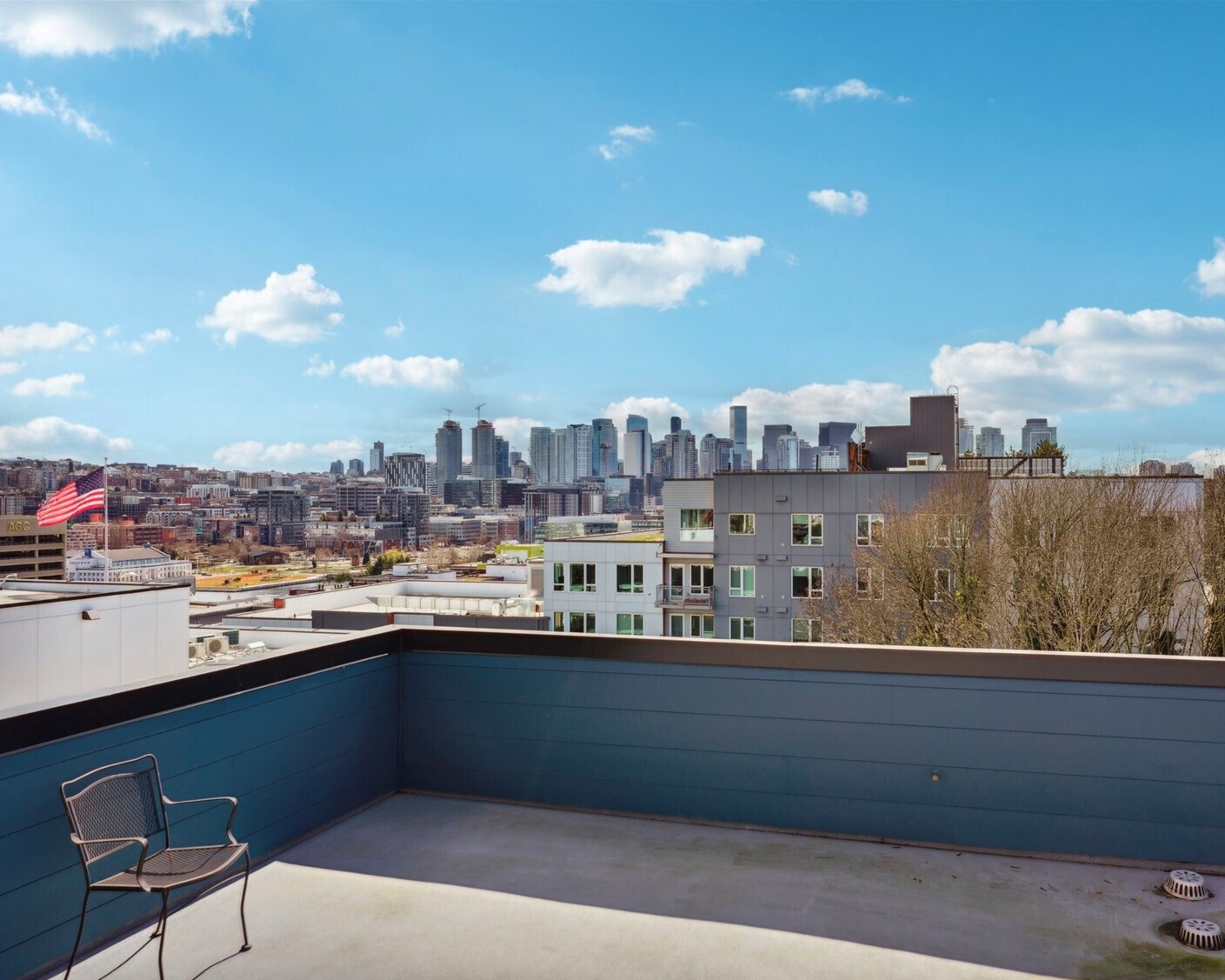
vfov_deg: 54.9
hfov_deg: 65.5
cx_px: 724
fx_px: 943
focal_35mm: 26
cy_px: 491
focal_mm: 23
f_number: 8
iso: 100
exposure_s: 1/750
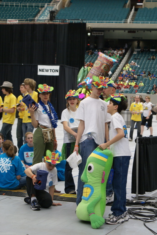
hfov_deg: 15.2
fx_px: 588
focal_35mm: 90
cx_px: 78
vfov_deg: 22.6
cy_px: 118
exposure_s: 1/60
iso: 400
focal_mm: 60
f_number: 5.6
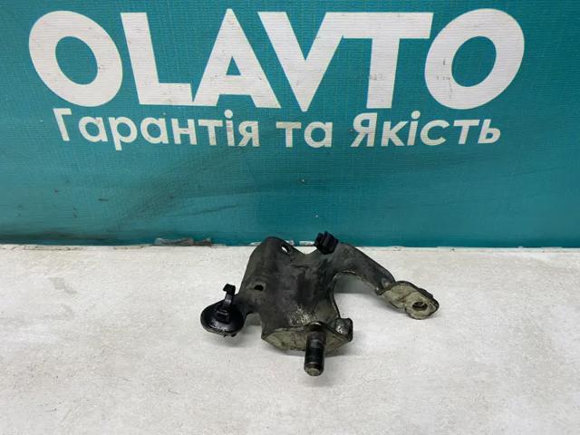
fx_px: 436
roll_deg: +2.2
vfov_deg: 53.1
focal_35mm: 26
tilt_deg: -38.2
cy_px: 218
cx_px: 290
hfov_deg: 67.3
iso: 80
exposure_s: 1/50
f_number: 1.8
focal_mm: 4.25
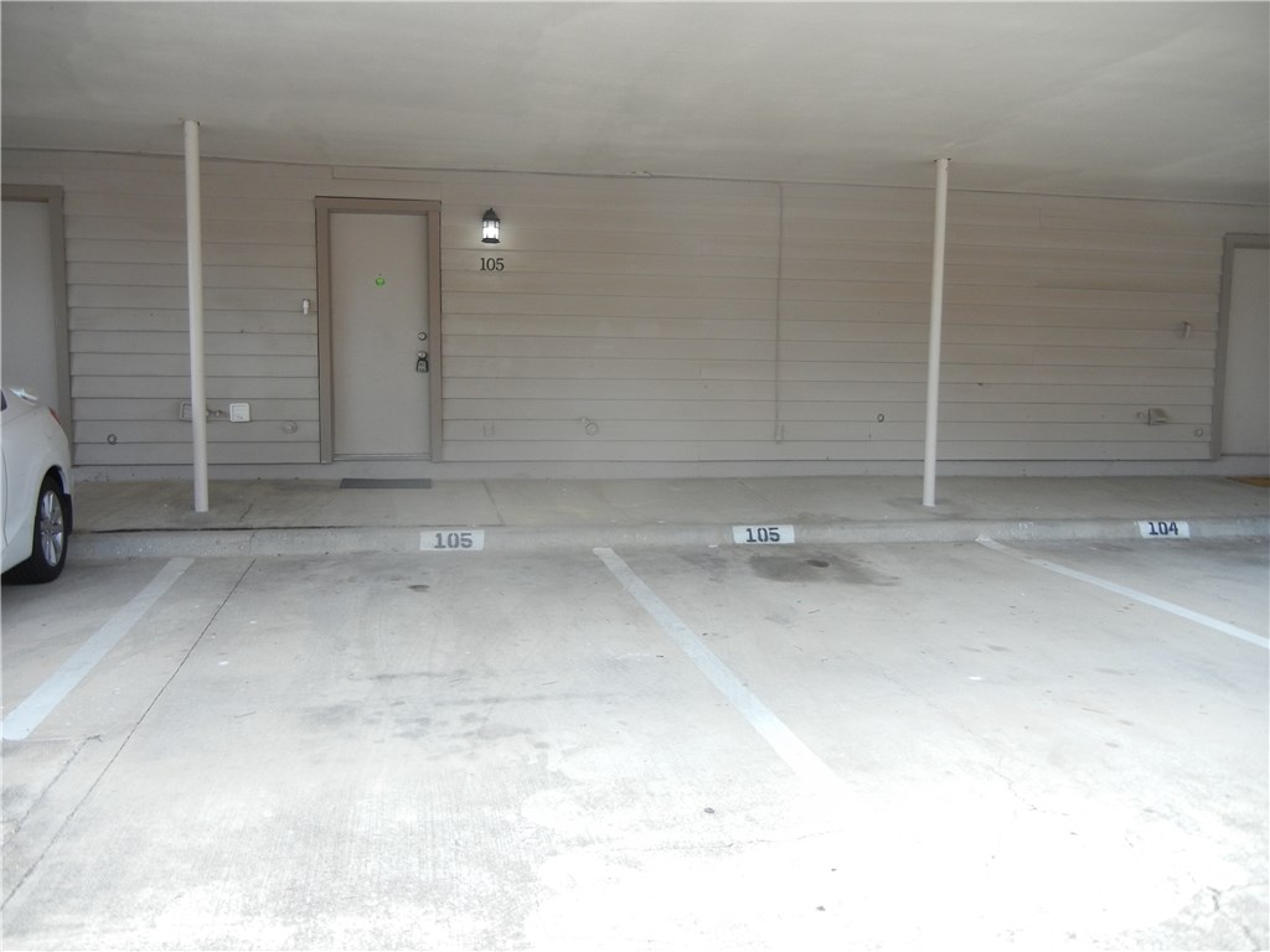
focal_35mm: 30
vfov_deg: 46.8
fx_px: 1101
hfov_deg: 60.0
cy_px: 476
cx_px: 635
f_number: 3.5
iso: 160
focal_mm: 5.4
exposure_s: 1/108
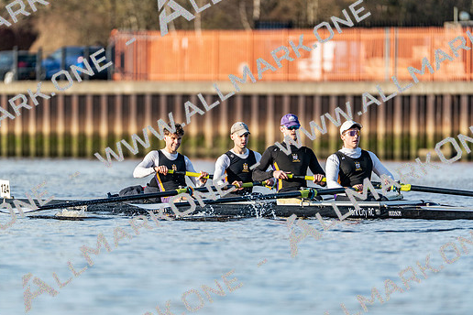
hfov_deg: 3.1
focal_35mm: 675
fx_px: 8868
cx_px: 208
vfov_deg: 2.0
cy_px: 171
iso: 800
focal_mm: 600
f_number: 6.3
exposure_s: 1/2000
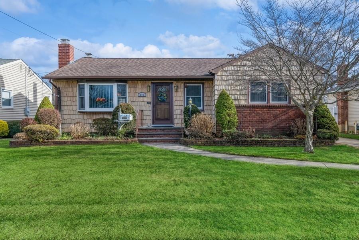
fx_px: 239
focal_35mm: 24
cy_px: 120
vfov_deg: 53.1
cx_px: 180
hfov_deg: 73.7
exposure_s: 1/320
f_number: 11
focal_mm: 24
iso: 400
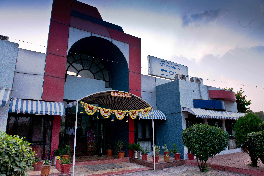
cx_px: 132
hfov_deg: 73.7
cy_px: 88
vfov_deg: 53.2
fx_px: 176
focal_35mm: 24
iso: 360
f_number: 8
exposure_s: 1/125
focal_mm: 24
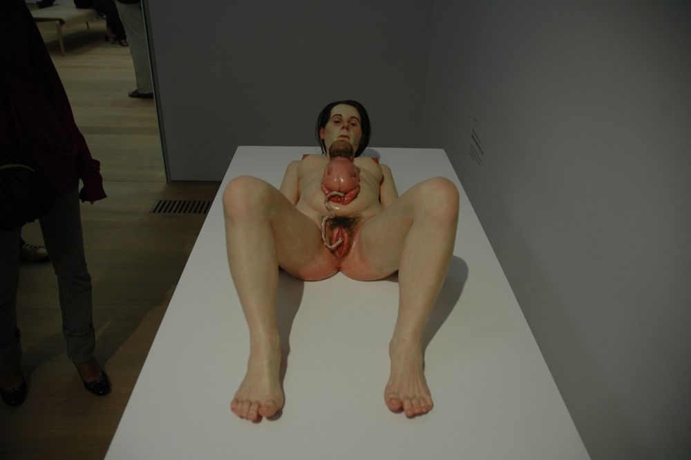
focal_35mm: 27
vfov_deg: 47.9
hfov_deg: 67.4
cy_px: 230
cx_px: 346
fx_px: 518
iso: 400
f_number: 3.5
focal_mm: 18
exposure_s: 1/50
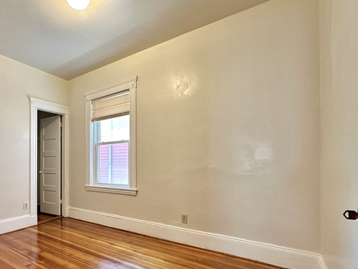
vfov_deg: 65.2
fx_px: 207
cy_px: 164
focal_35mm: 20
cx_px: 120
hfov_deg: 79.1
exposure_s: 1/60
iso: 500
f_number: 2.2
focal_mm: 2.22
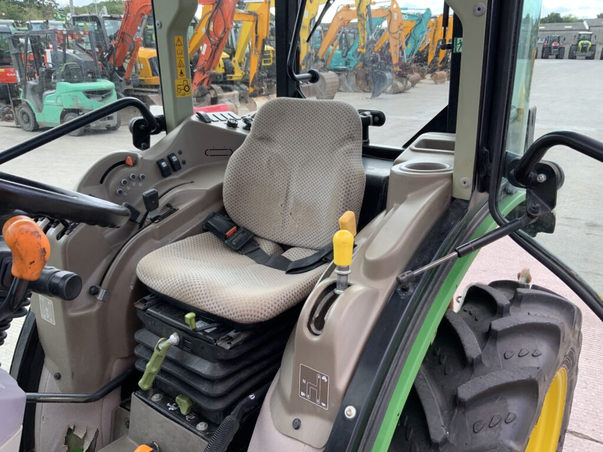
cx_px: 302
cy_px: 226
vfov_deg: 48.2
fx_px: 505
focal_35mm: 29
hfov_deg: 61.7
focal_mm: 3
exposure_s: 1/177
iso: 16
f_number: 1.8
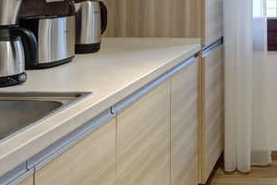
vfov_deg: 20.3
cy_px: -16
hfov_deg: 28.7
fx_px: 492
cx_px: 299
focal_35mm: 64
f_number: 16
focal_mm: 20
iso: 160
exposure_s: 1.6
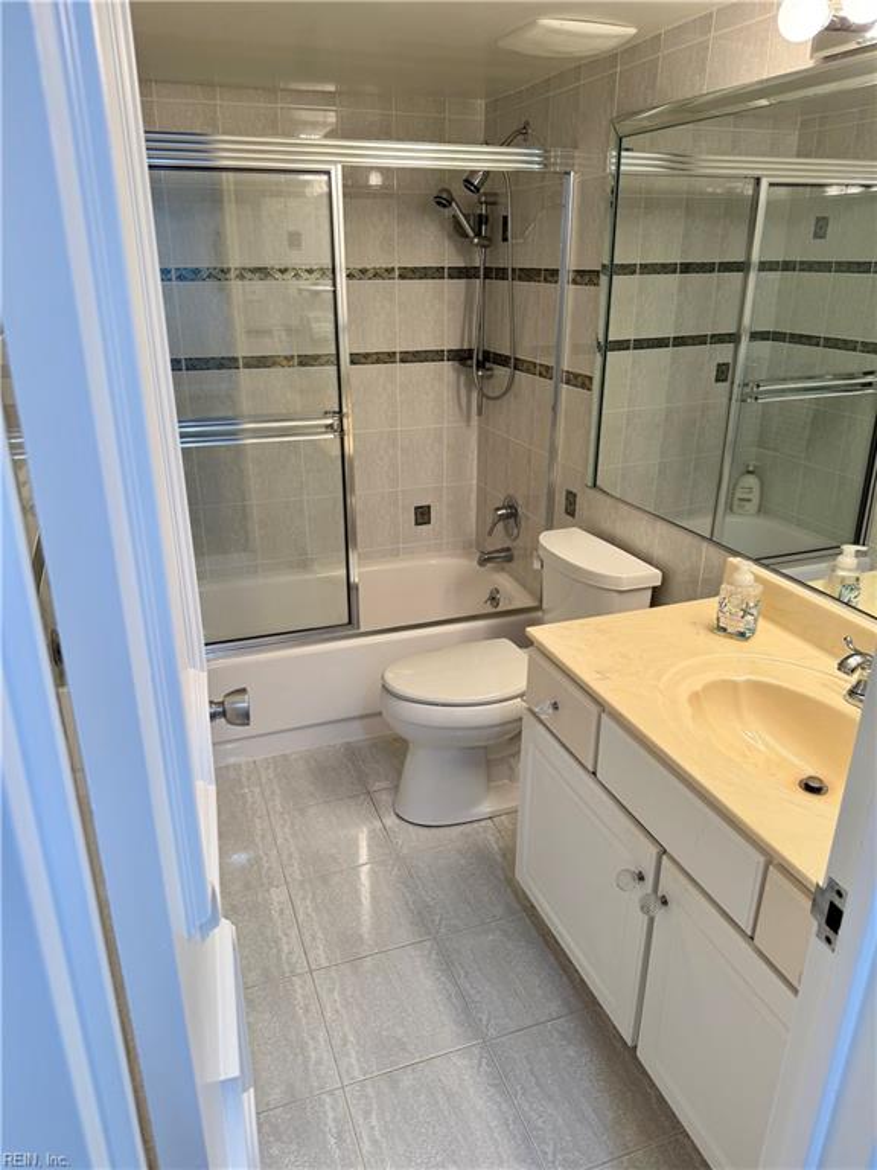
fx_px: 811
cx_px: 438
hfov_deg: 56.8
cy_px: 585
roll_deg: -0.2
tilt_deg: -21.5
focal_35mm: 24
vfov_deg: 71.6
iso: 80
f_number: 1.78
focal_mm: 6.76
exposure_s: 1/120
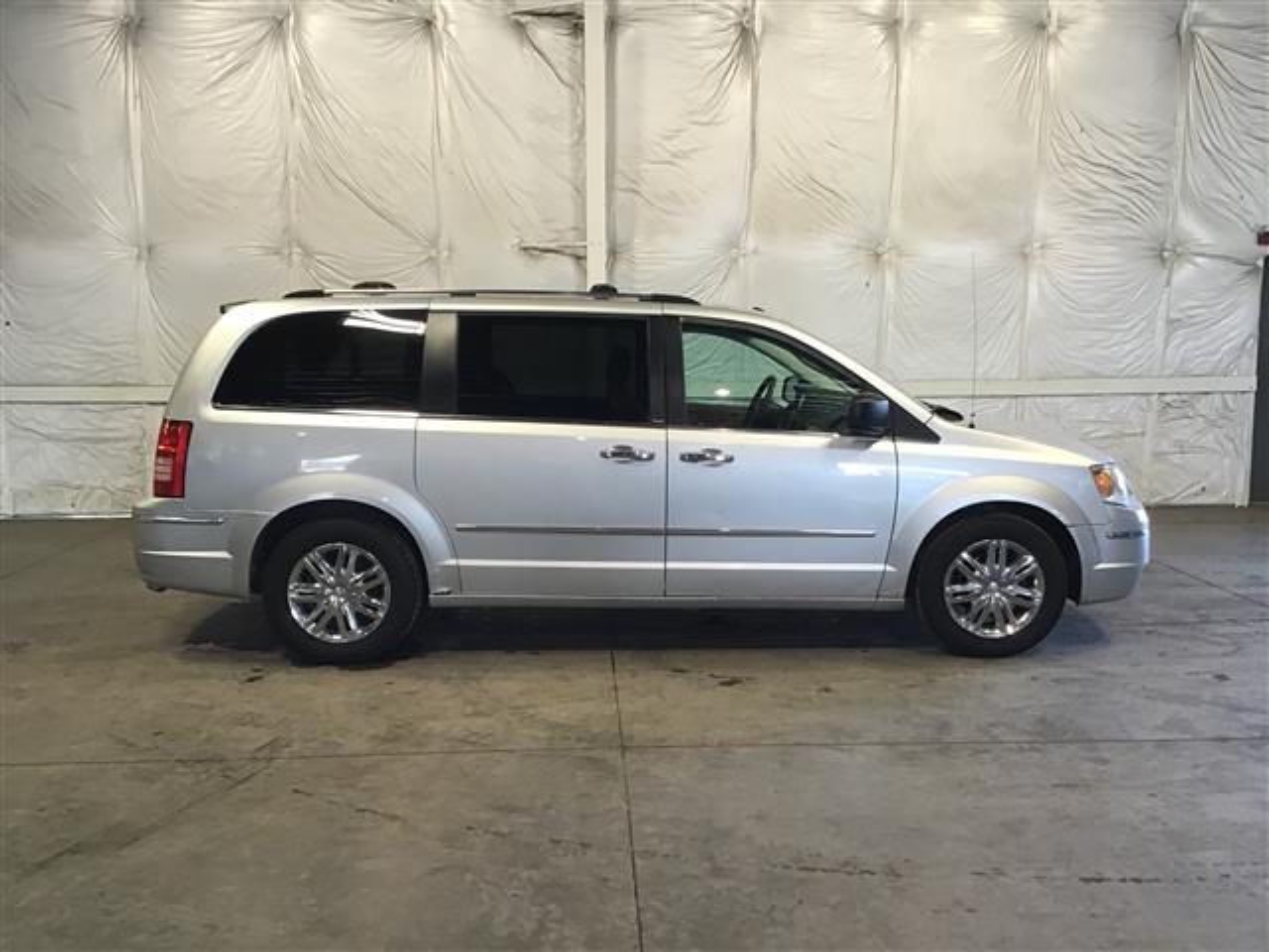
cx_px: 634
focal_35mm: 31
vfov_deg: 45.4
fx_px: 1136
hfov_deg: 58.4
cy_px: 476
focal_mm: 3.3
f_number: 2.4
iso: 40
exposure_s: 1/30
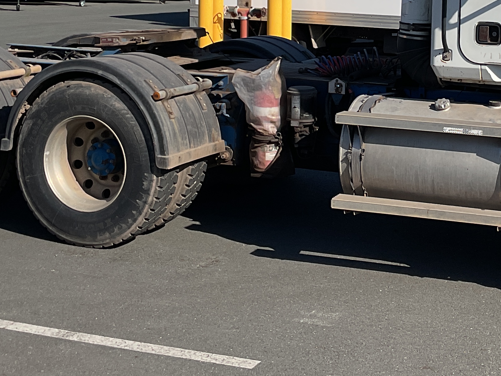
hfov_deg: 26.1
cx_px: 417
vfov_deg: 19.8
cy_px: 32
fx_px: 1056
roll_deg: -1.6
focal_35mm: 73
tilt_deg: -4.9
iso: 16
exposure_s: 1/3125
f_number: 1.8
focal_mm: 3
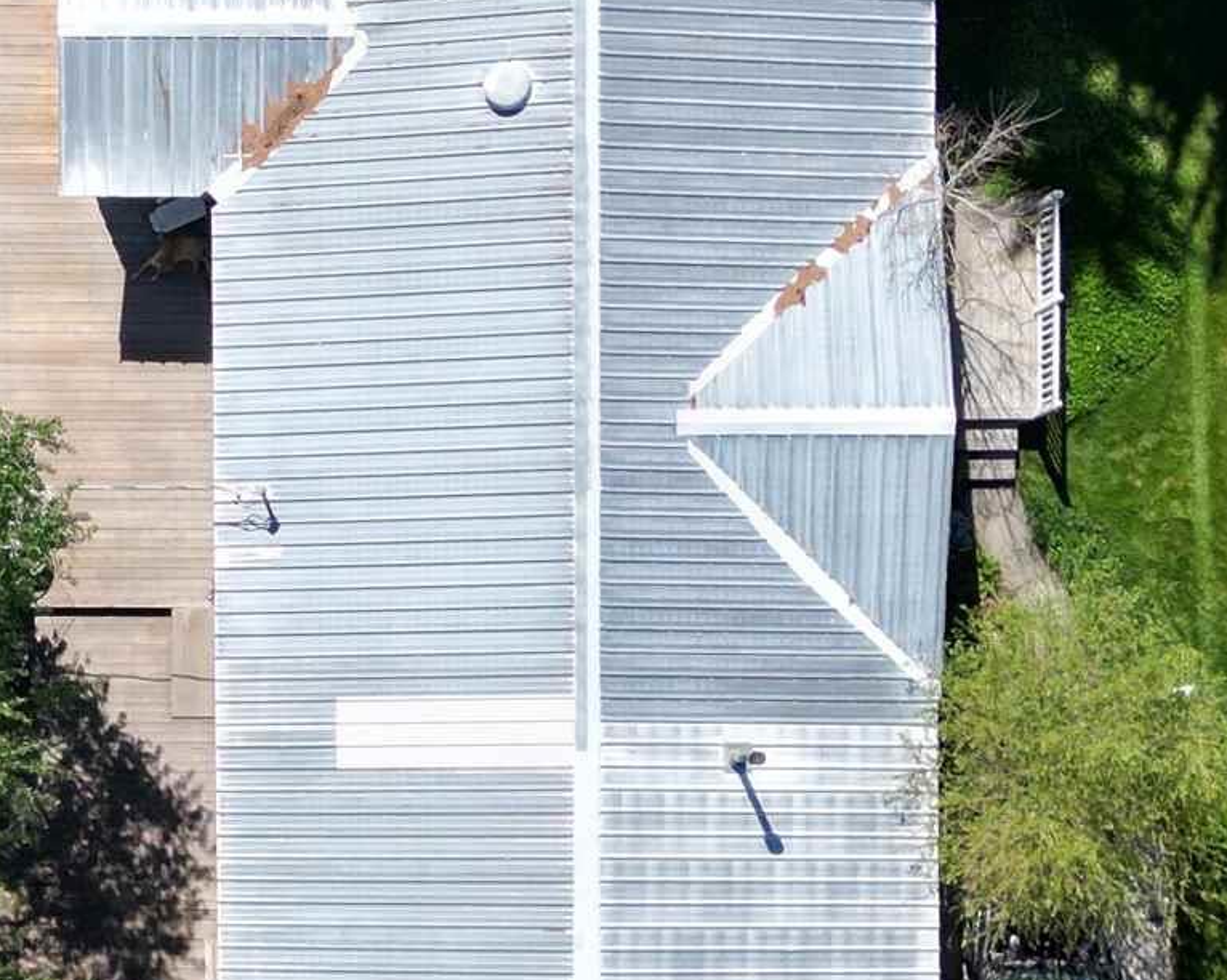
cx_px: 37
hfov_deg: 19.8
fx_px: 3412
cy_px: 645
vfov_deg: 16.3
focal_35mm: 94
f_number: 1.7
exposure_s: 1/180
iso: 100
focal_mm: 6.72
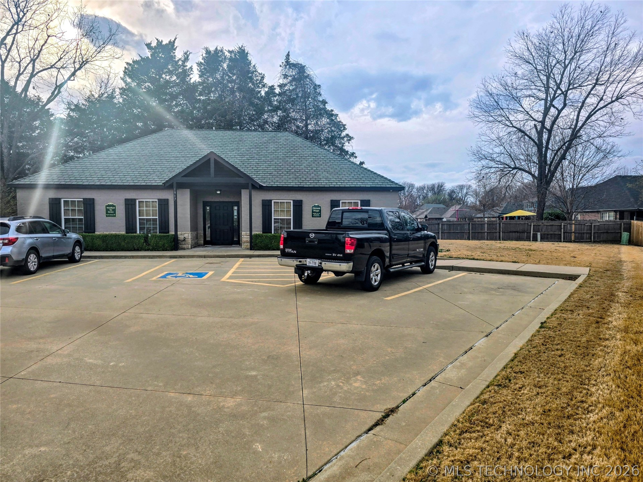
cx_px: 322
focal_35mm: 23
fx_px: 427
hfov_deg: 73.9
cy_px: 241
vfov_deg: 58.9
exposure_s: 1/634
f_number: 1.7
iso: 12
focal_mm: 6.3
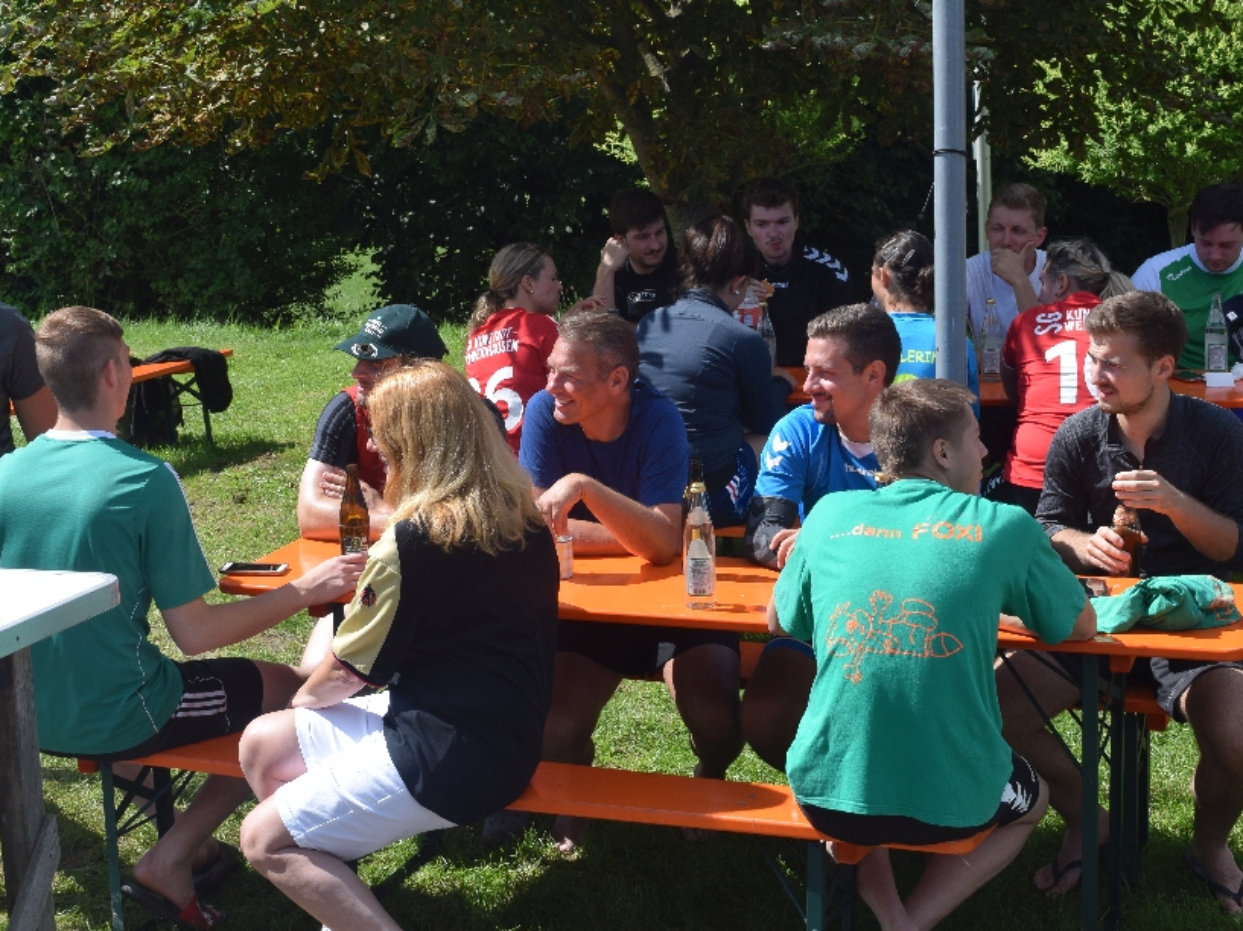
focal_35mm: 66
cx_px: 578
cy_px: 472
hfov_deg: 29.5
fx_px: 2358
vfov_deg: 22.3
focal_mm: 31
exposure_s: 1/320
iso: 200
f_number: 9
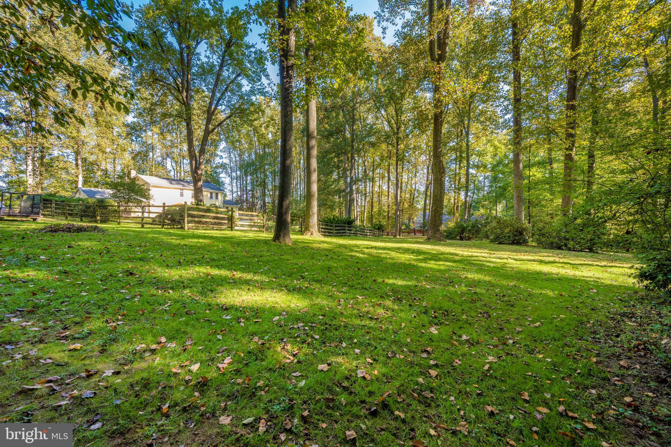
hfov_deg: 104.3
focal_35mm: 14
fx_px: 261
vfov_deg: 81.2
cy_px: 224
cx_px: 336
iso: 160
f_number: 8
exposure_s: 1/30
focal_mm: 14
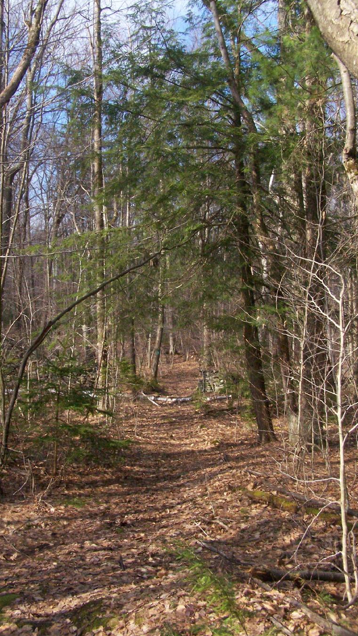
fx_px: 709
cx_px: 150
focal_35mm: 42
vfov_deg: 48.4
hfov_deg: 28.3
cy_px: 314
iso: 400
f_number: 5.6
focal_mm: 6.3
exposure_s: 1/640
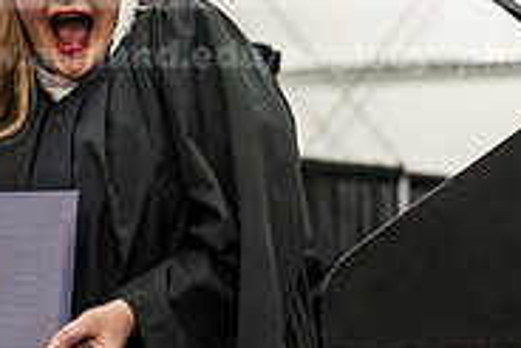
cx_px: -207
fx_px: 3925
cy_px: 115
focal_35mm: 271
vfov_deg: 5.1
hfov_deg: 7.5
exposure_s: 1/250
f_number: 5
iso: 6400
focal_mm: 86
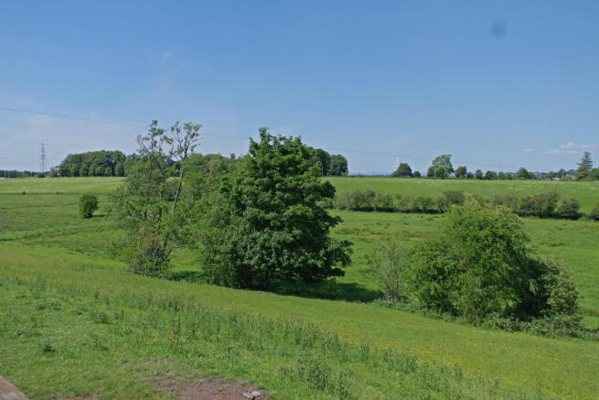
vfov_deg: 48.0
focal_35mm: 27
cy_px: 200
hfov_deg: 67.4
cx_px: 300
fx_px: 449
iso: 100
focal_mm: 18
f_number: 5
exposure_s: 1/640
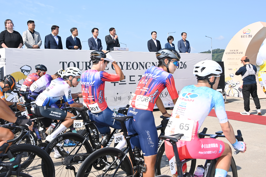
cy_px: 88
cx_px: 133
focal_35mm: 35
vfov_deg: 37.9
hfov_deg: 54.4
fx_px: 259
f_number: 8
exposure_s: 1/640
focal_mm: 35
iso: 320
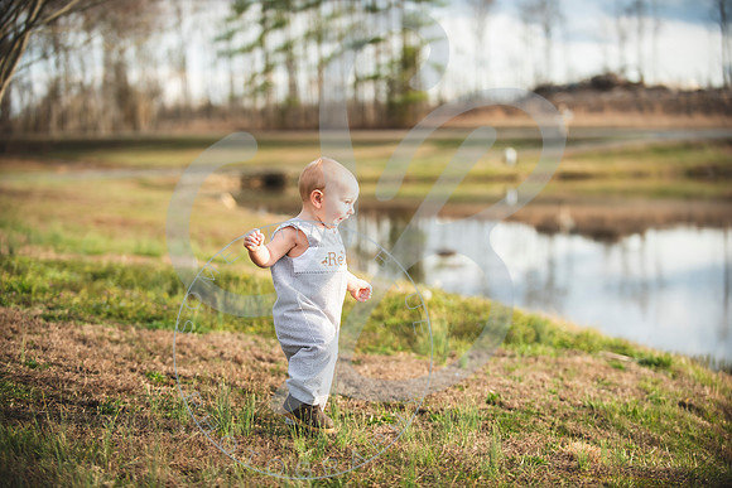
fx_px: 1749
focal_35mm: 86
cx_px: 366
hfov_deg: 23.6
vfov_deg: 15.9
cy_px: 244
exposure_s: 1/320
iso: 100
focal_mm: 86
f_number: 2.8
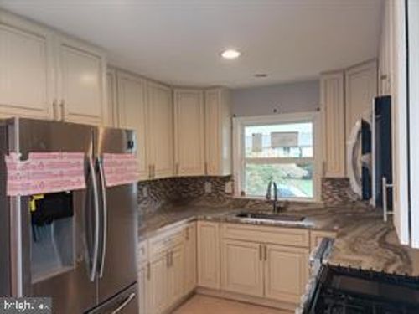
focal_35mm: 26
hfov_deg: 67.3
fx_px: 315
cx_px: 210
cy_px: 157
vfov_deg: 53.1
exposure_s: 1/60
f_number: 2.4
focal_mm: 4.3
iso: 160
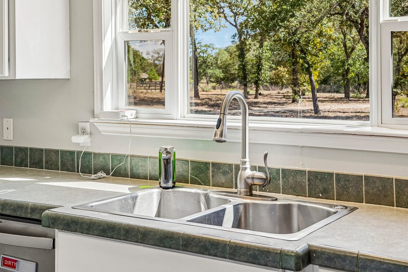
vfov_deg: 27.3
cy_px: 81
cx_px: 237
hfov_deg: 40.2
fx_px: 555
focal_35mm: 49
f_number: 8
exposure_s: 1/60
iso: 100
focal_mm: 34
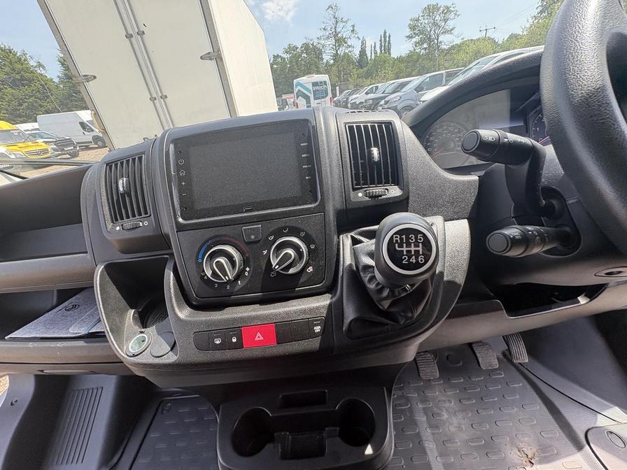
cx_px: 314
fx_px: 254
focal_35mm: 14
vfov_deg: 85.7
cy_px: 235
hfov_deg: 102.1
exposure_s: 1/170
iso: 64
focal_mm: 2.22
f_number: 2.2
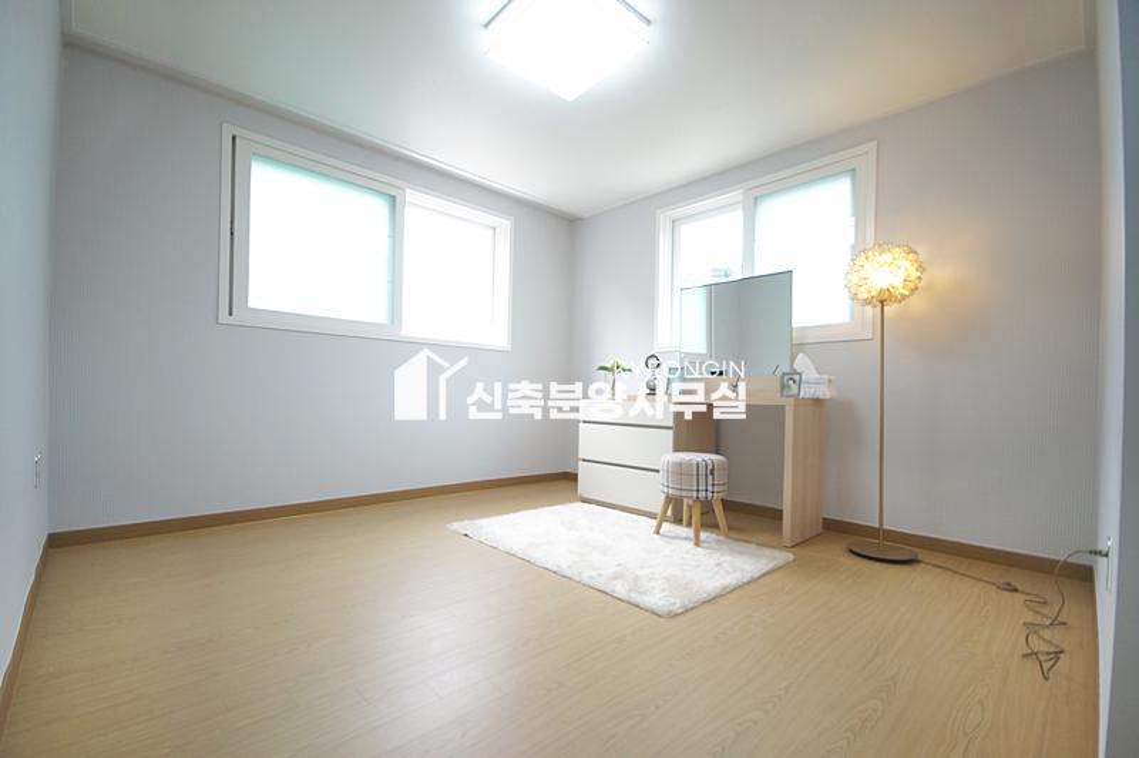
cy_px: 379
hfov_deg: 100.4
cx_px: 570
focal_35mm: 15
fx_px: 474
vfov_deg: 77.2
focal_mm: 10
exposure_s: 1/100
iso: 800
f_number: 4
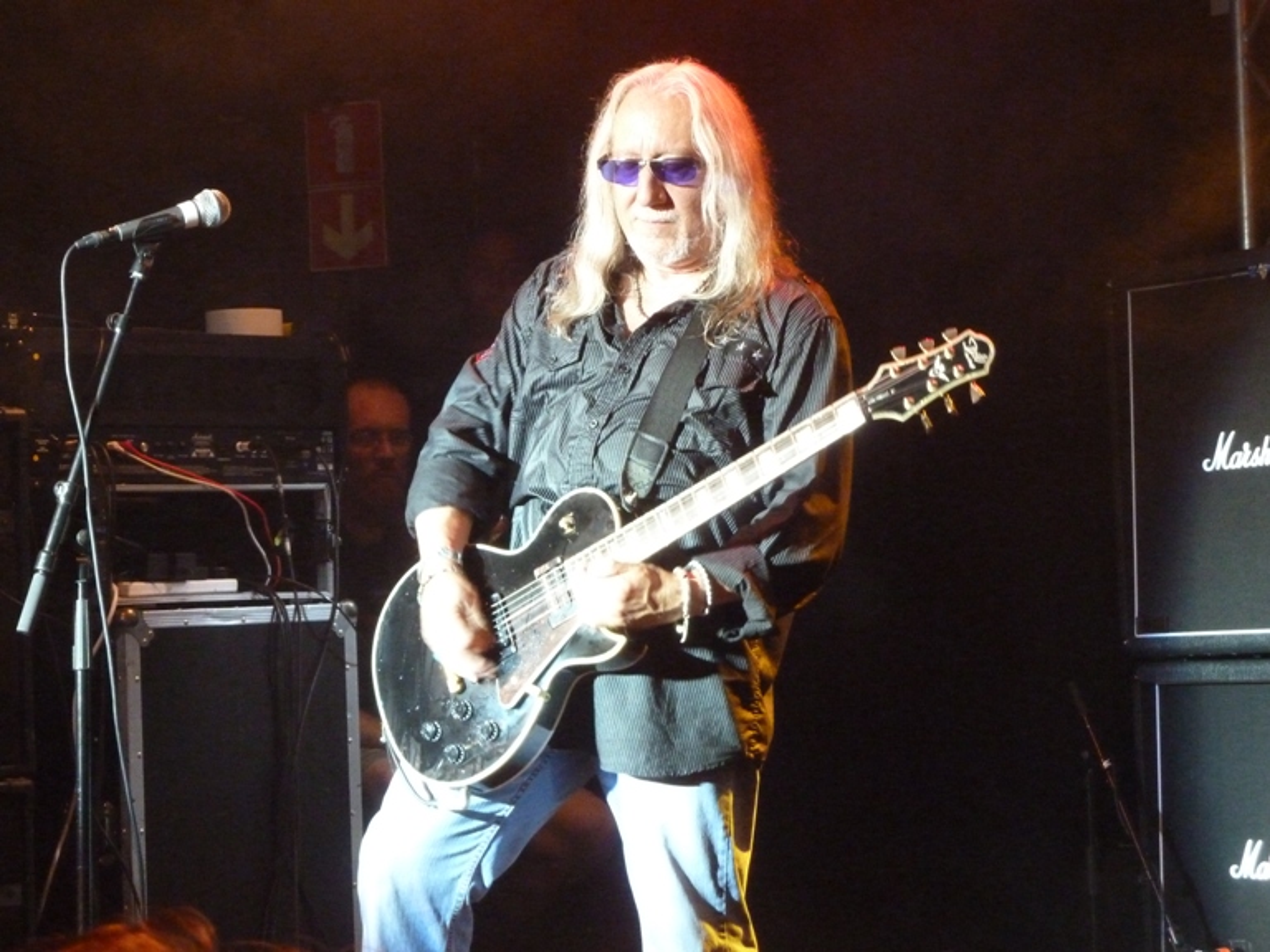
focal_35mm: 104
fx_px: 3816
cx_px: 635
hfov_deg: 18.9
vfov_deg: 14.2
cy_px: 476
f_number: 4.3
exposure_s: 1/30
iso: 800
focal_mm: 17
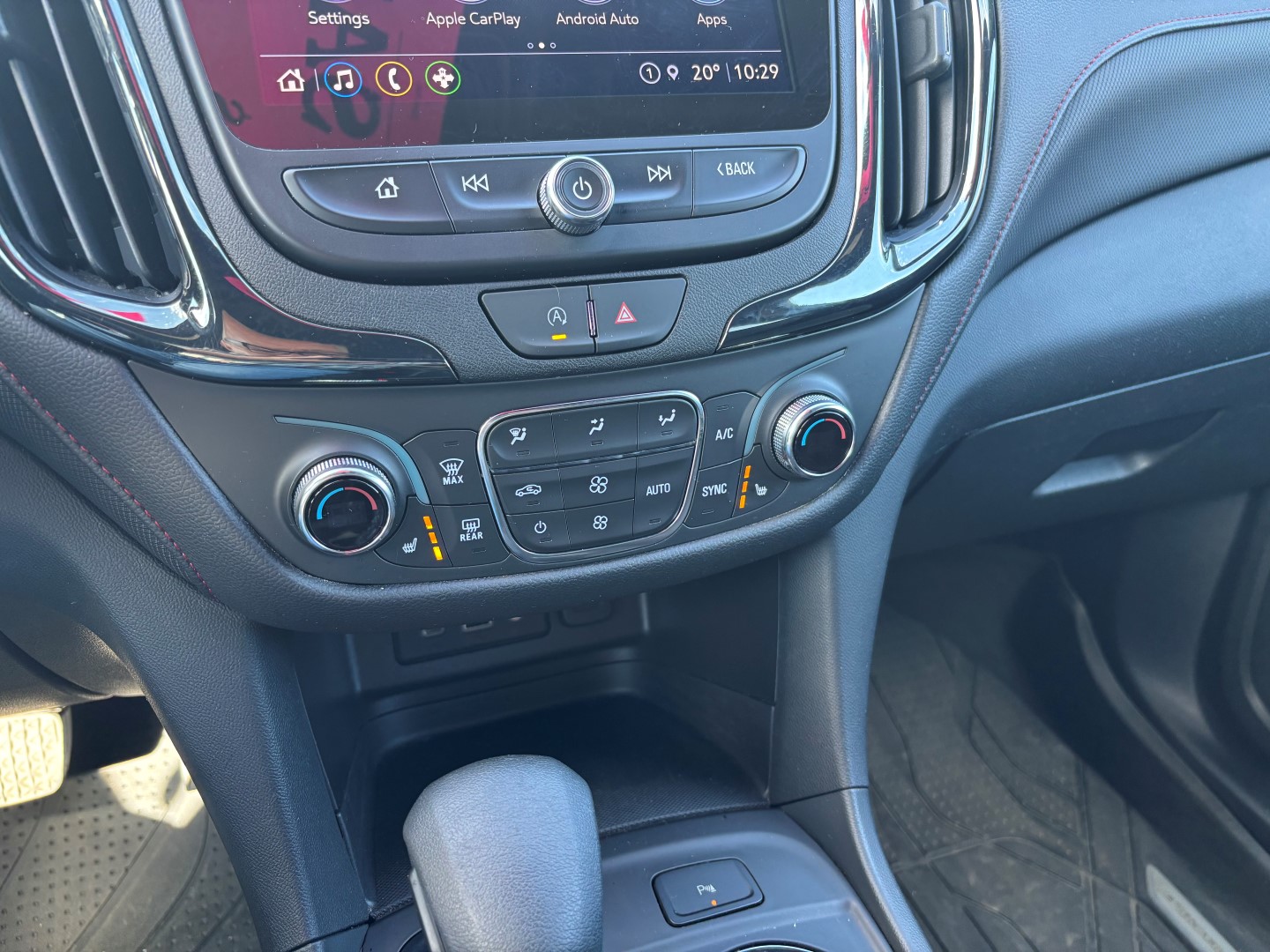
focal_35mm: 26
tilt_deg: -31.4
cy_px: 476
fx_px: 954
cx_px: 635
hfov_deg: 67.3
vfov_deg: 53.1
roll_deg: -2.0
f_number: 1.6
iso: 125
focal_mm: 5.96
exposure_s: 1/66
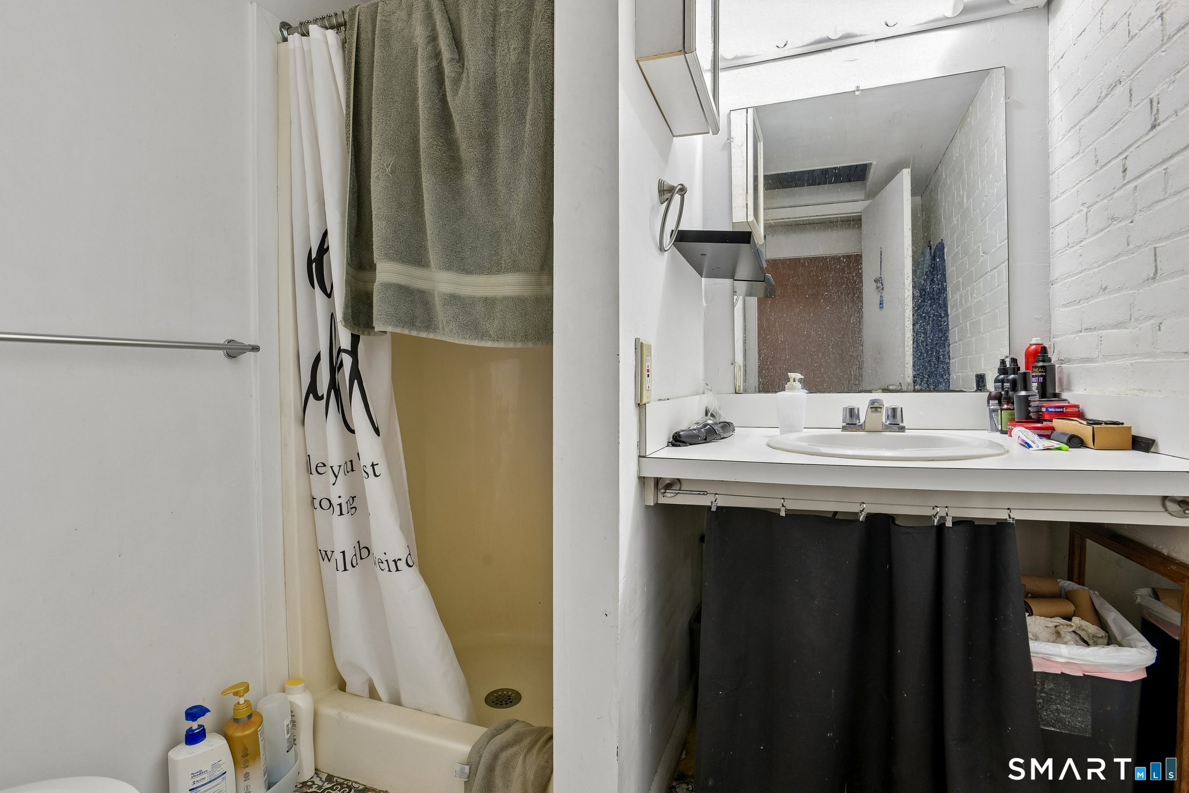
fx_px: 561
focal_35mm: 17
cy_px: 396
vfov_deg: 70.4
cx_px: 594
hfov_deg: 93.3
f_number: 11
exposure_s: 1/2
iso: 400
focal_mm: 17
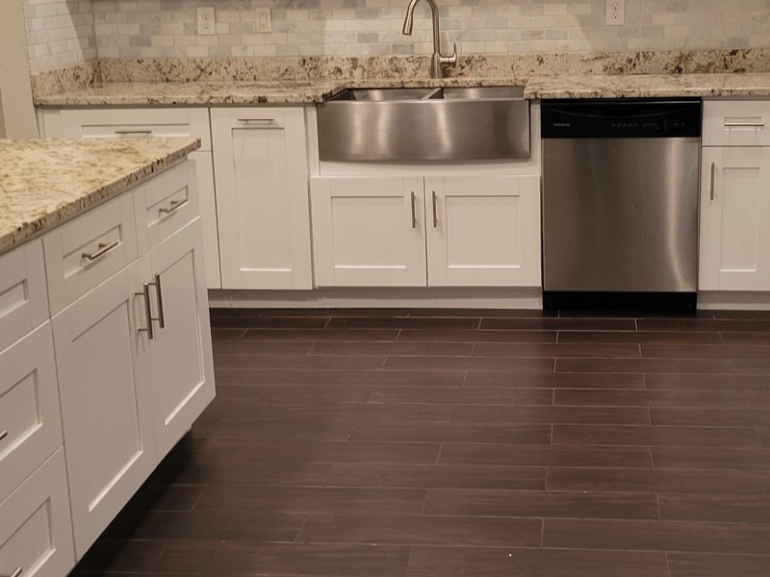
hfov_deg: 36.6
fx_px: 1157
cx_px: 487
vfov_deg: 27.8
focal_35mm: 52
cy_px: 186
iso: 200
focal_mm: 5.4
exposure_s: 1/40
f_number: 1.8
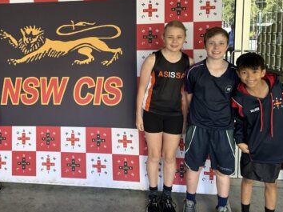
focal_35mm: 38
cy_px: 66
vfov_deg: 37.2
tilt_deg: -5.2
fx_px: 310
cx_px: 74
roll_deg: +1.8
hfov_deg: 47.4
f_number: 1.78
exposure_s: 1/121
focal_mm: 6.86
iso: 125
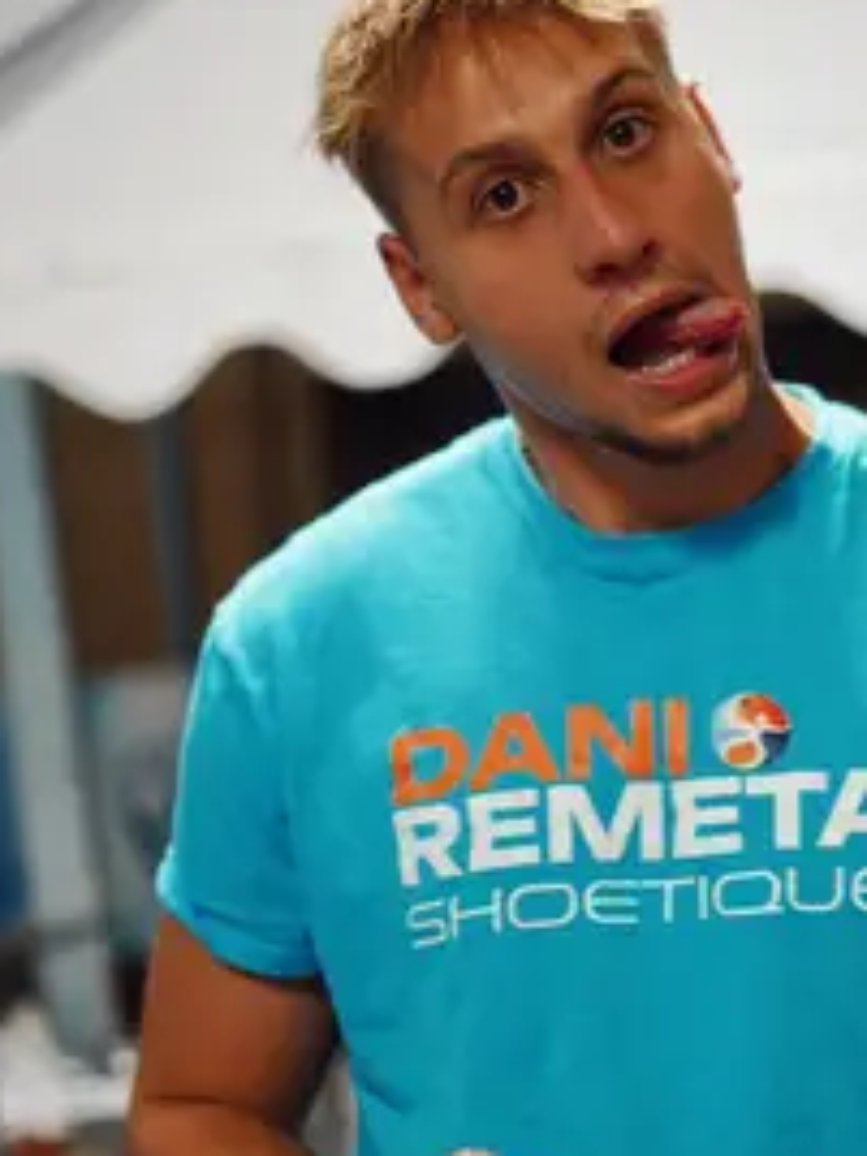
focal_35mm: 86
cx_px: 660
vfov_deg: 22.8
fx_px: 2872
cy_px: 625
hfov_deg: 17.1
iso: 400
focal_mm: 50
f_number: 1.8
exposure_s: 1/100
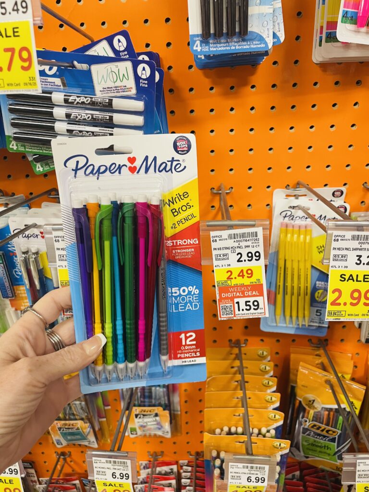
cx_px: 184
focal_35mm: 26
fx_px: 370
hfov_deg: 53.1
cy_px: 246
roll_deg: +2.9
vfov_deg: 67.3
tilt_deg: -21.4
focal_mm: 4.2
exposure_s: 1/41
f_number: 1.6
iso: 100
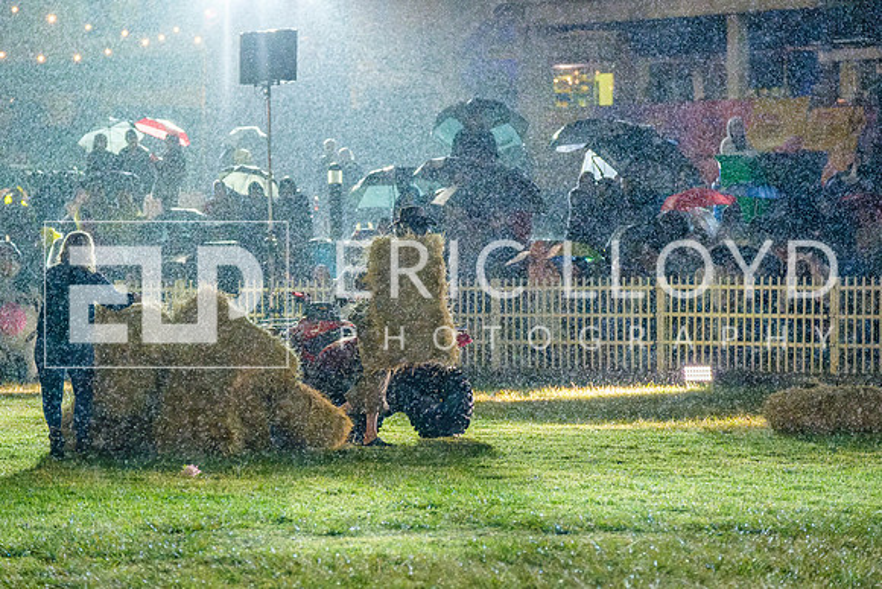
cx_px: 414
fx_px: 4137
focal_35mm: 169
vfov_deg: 8.1
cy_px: 295
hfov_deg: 12.2
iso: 12800
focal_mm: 106
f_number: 3.6
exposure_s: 1/800
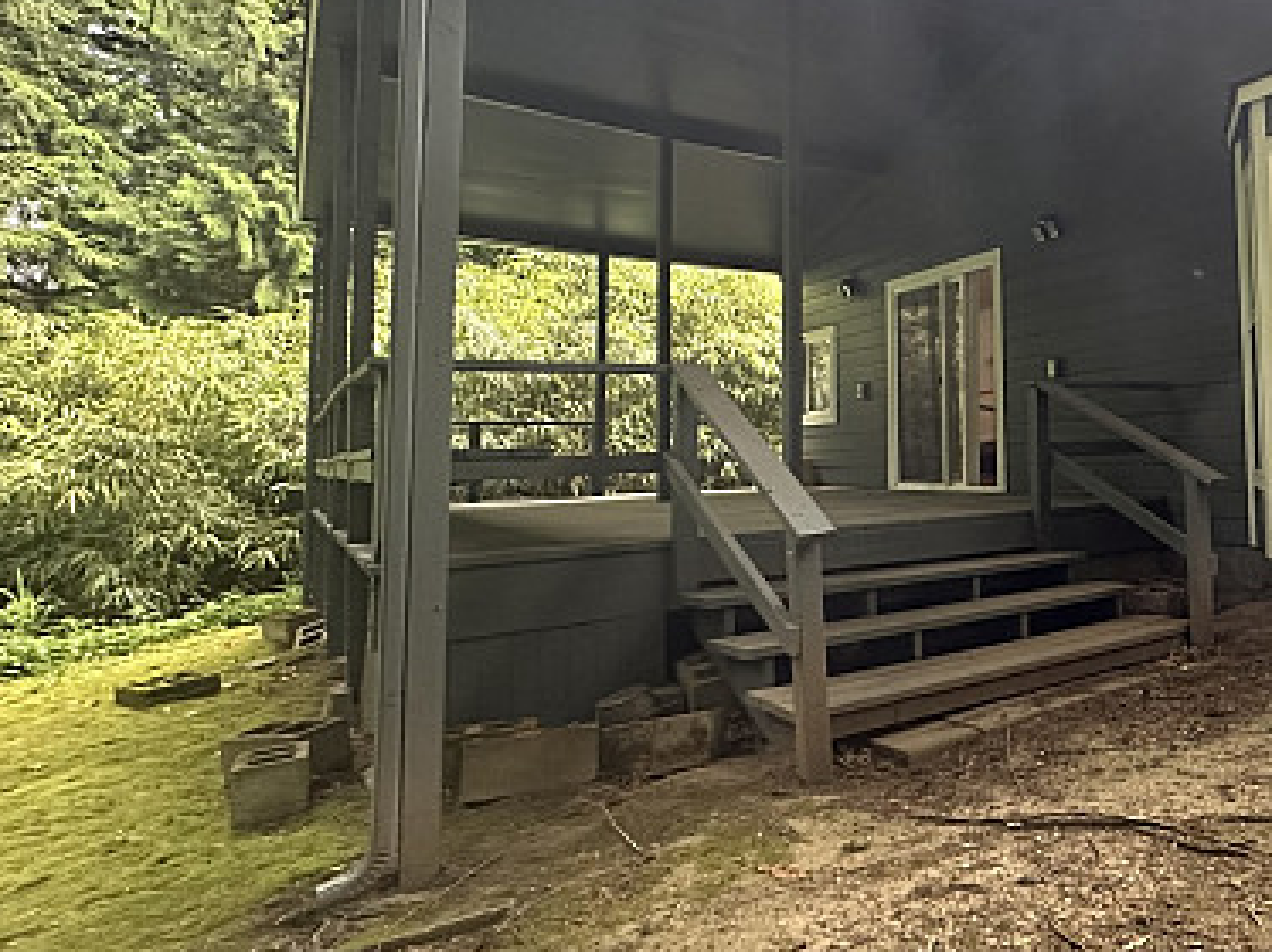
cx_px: 1131
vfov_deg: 54.5
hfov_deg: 59.7
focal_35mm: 25
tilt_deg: +4.9
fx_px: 918
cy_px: 394
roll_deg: +1.9
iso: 320
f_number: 2.2
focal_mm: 2.22
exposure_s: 1/99
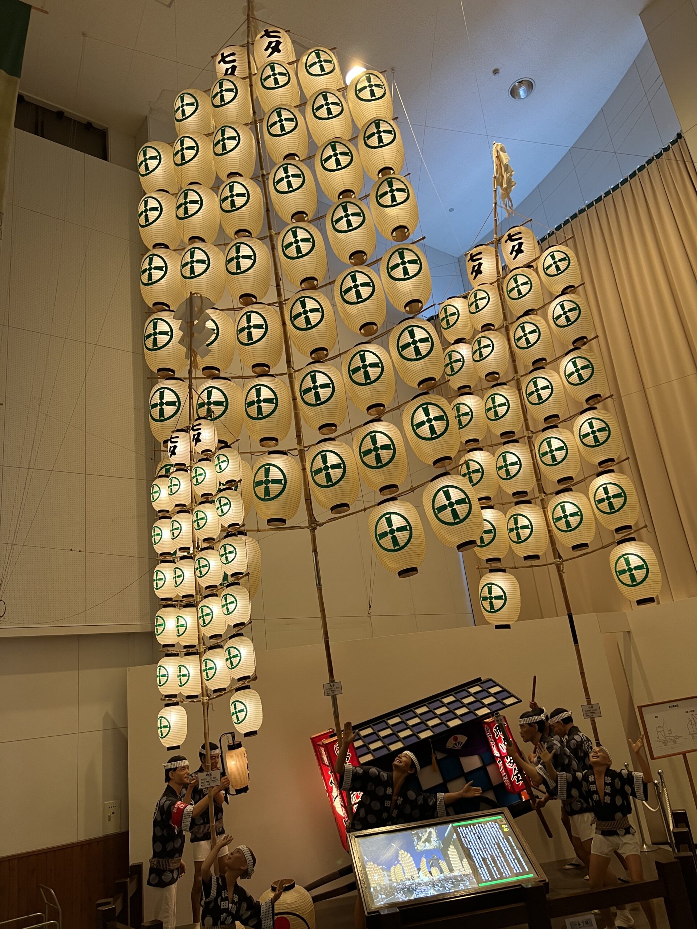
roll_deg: +8.2
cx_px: 348
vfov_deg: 67.3
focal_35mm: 26
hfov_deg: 53.1
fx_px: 698
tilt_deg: +19.9
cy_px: 464
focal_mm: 5.7
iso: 80
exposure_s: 1/50
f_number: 1.5
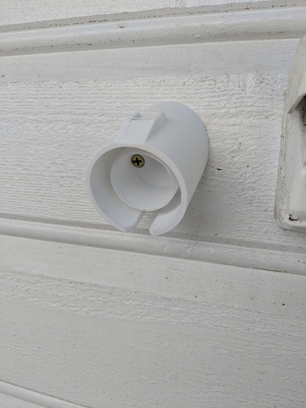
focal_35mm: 27
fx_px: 318
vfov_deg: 65.3
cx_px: 153
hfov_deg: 51.4
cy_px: 204
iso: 51
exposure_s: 1/1534
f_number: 1.8
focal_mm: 4.44
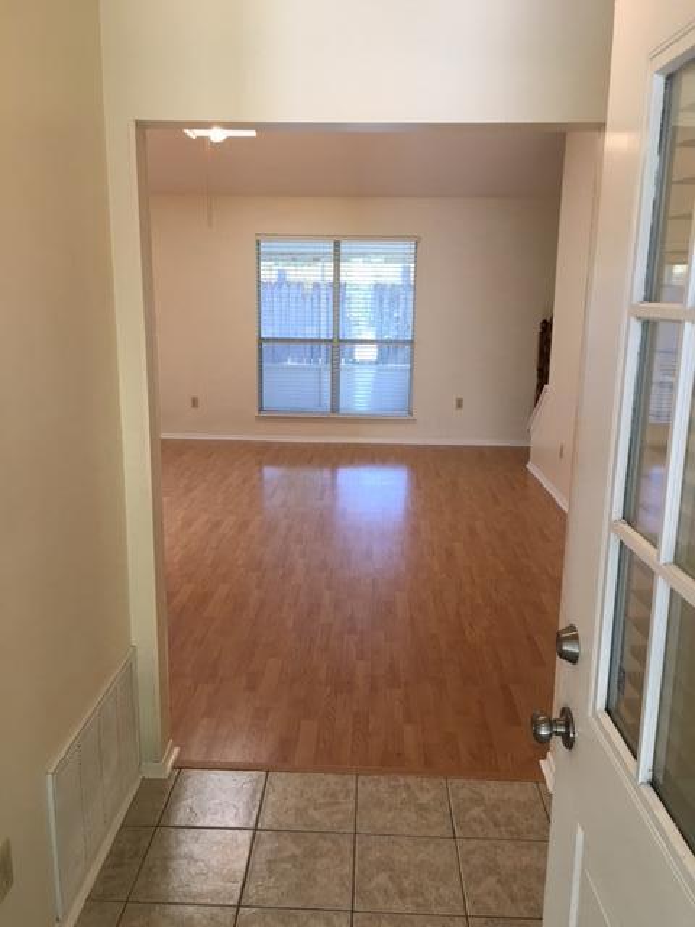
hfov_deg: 48.2
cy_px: 464
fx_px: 776
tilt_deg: -11.4
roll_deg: +0.3
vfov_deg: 61.7
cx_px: 348
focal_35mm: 29
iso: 40
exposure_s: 1/30
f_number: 2.2
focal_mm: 4.15
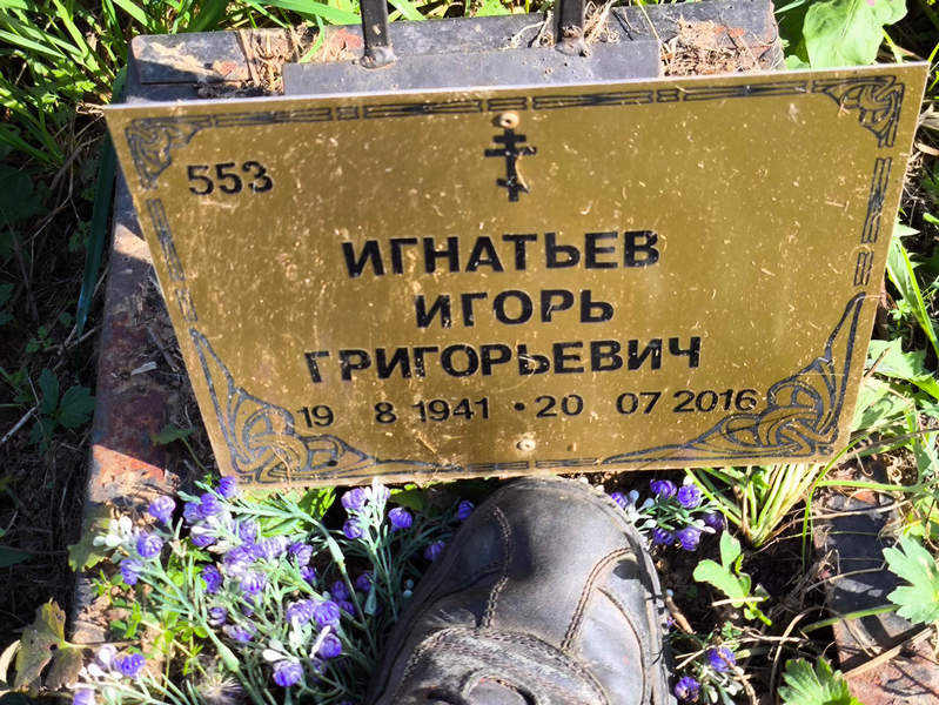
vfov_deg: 29.1
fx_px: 1357
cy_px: 352
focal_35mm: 50
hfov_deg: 38.2
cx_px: 470
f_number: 1.7
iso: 50
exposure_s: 1/463
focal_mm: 4.71
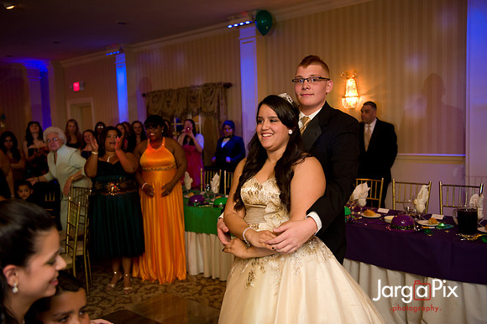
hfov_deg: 55.8
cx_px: 244
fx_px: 460
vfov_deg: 38.8
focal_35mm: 34
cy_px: 162
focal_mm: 34
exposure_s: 1/125
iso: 1600
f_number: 3.2
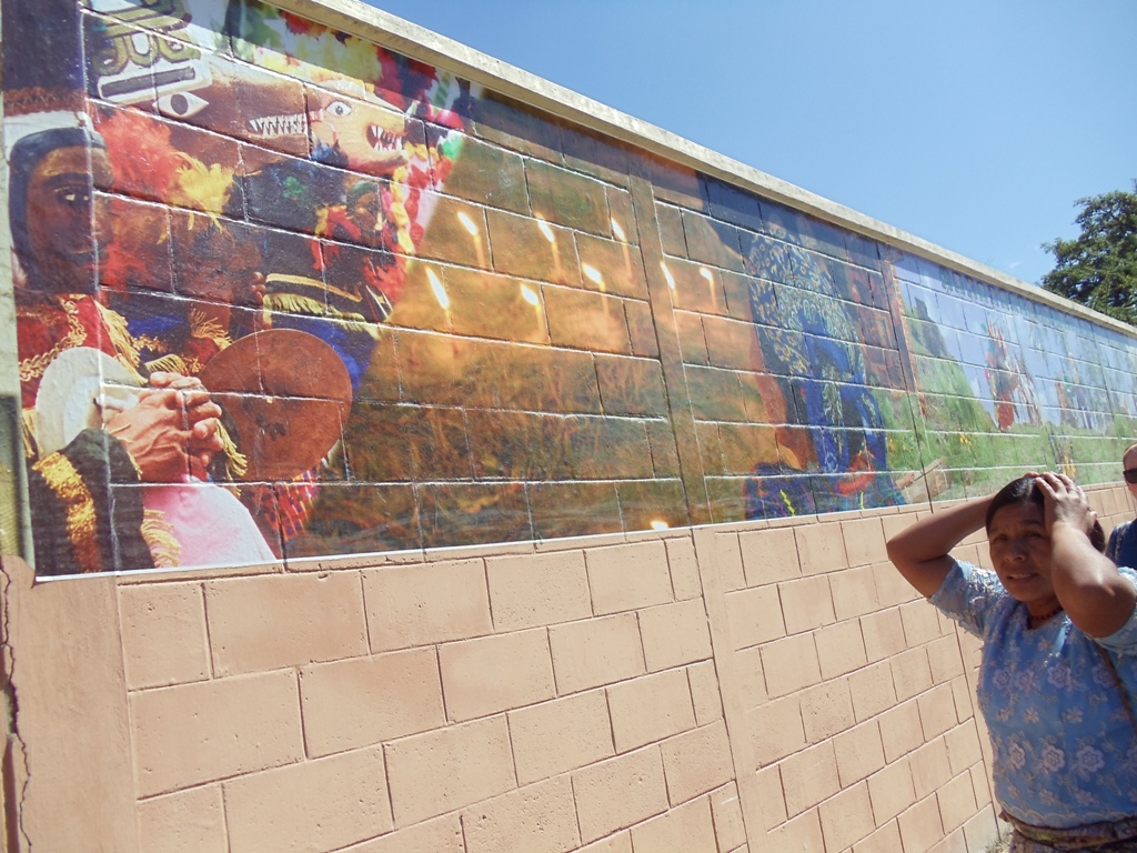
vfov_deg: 32.9
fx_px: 1445
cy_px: 426
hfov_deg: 42.9
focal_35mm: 44
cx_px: 568
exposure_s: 1/200
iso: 80
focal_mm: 6
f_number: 7.1
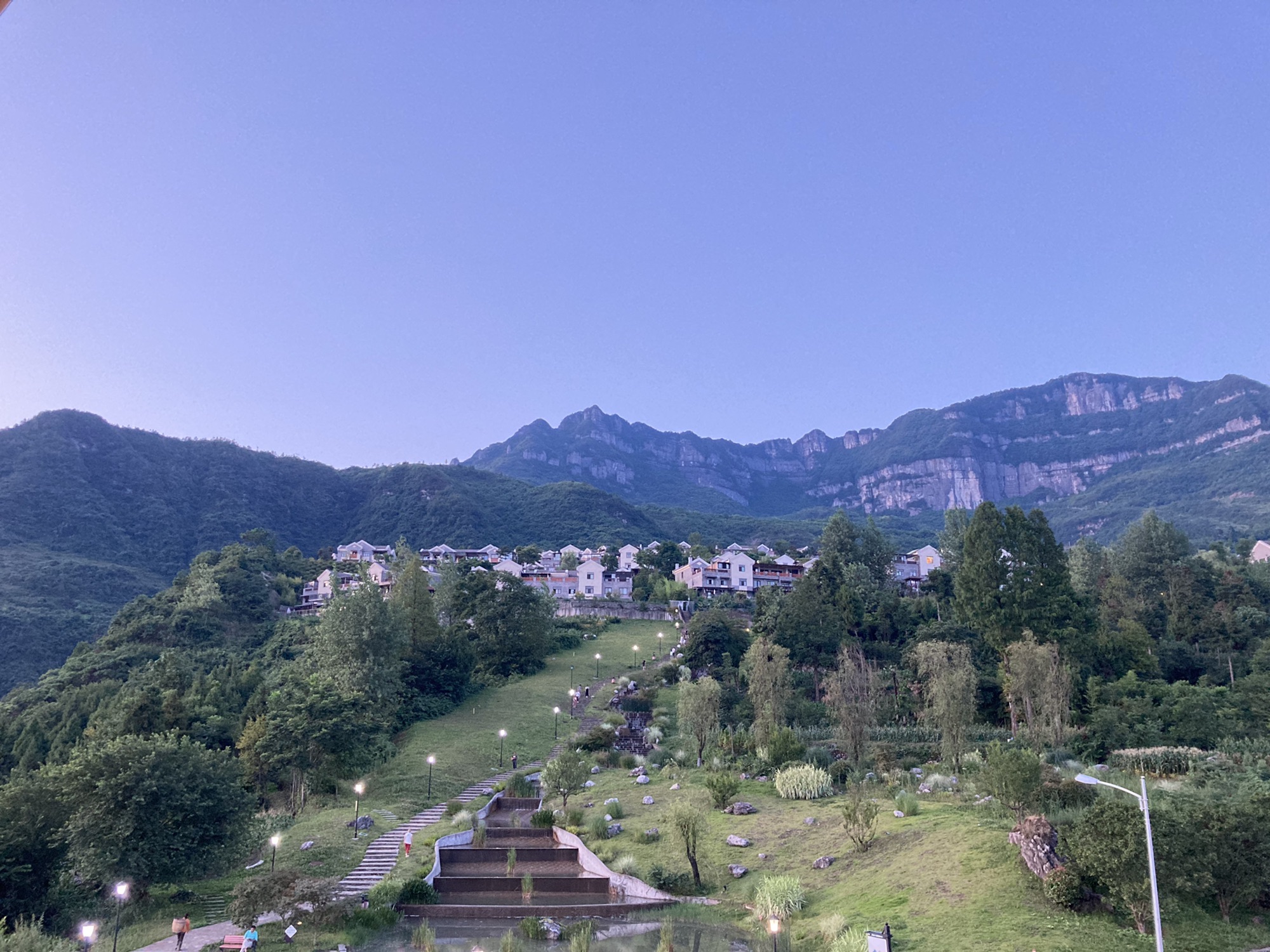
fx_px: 1027
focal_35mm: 28
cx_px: 635
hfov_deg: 63.4
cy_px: 476
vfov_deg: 49.7
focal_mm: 3.99
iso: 320
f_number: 1.8
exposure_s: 1/25
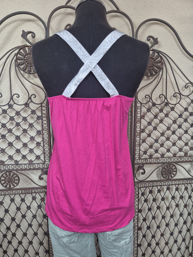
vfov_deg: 73.9
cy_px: 128
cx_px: 96
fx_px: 171
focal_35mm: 23
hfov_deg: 58.9
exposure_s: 1/100
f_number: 1.8
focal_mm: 5.4
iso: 640
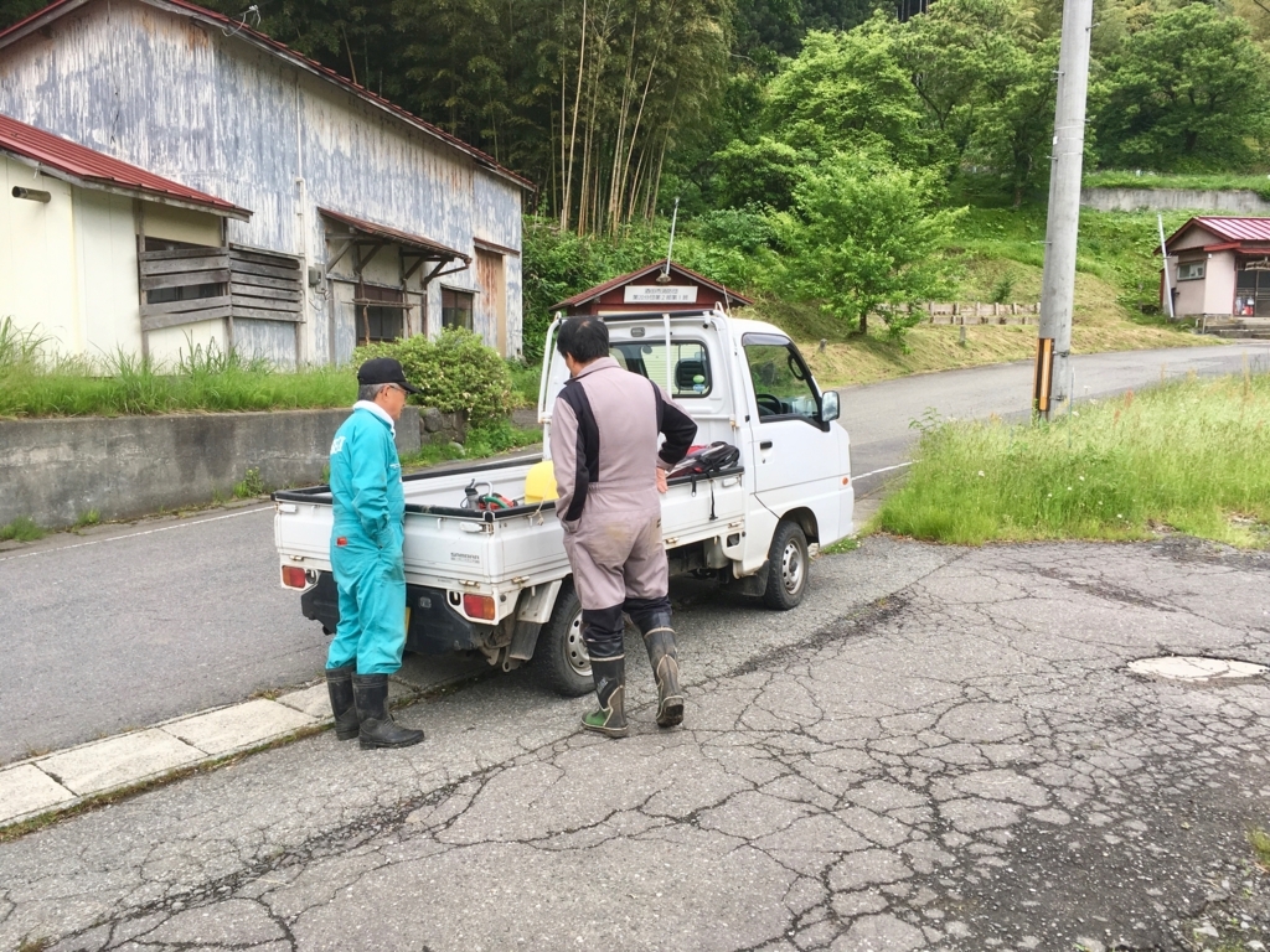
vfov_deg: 48.2
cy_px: 476
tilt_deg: -6.7
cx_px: 635
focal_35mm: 29
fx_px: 1064
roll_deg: +0.2
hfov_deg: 61.7
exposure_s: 1/400
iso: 25
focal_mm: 4.15
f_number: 2.2
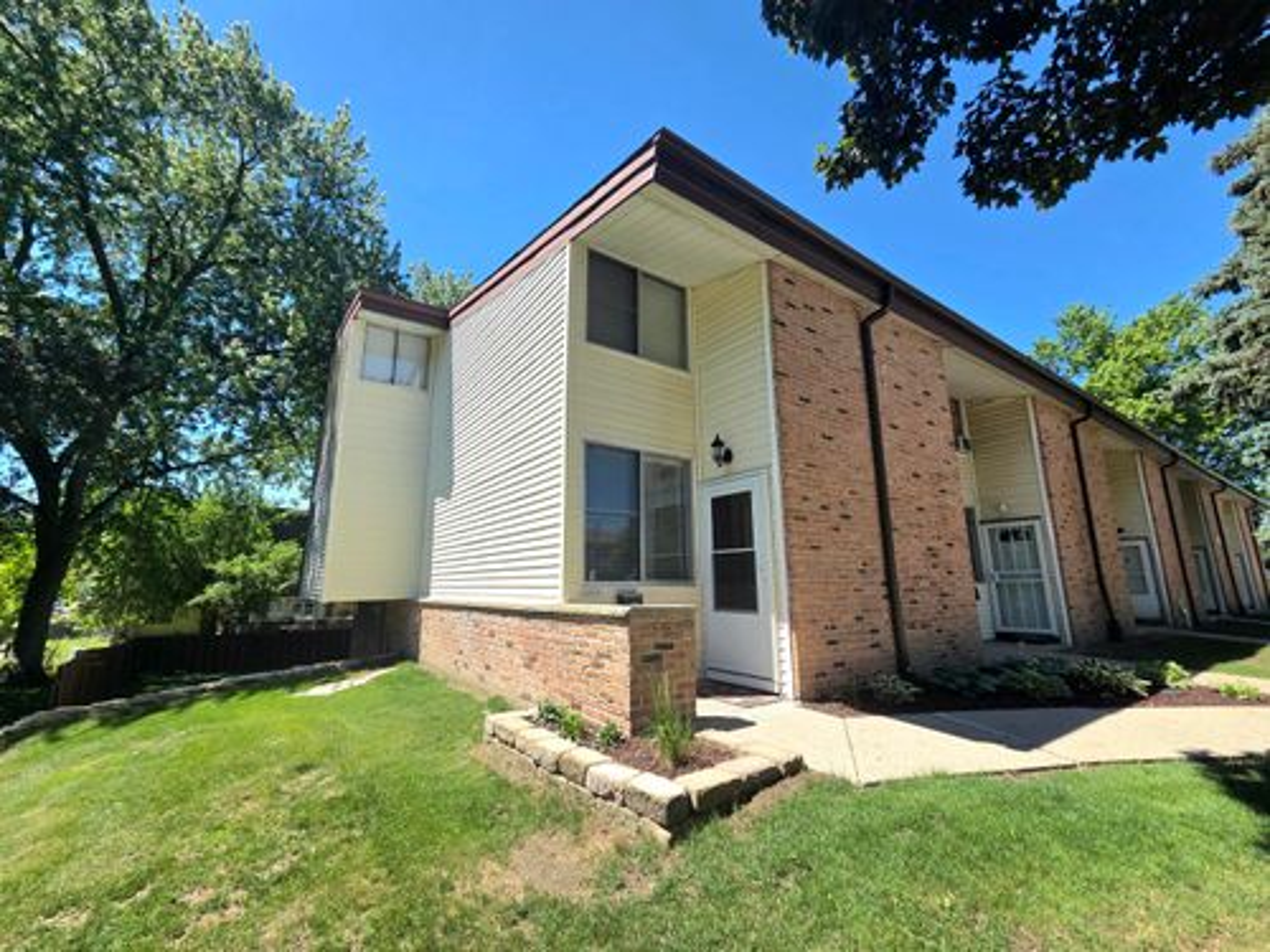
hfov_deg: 106.2
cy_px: 476
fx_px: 477
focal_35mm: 13
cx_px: 635
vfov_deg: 89.9
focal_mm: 2.2
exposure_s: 1/1667
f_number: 2.2
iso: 50
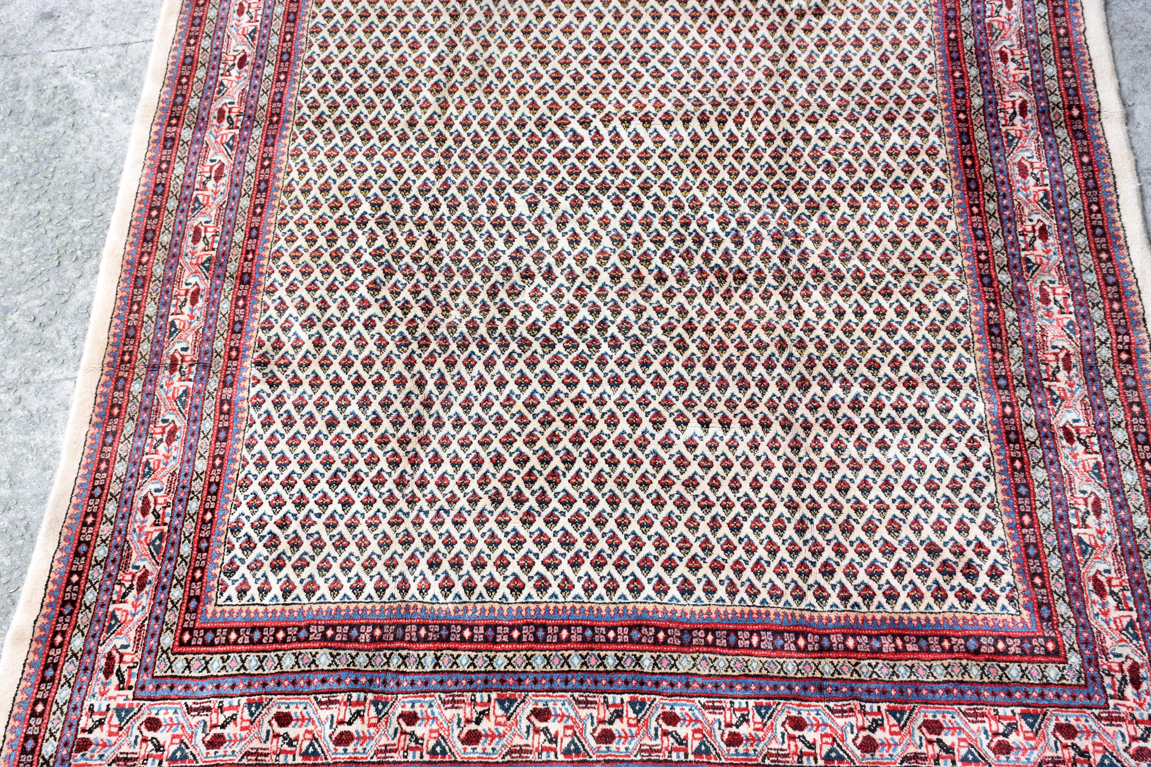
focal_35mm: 51
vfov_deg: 26.5
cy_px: 384
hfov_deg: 38.9
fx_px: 1630
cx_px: 576
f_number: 6.3
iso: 160
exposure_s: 1/50
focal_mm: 34
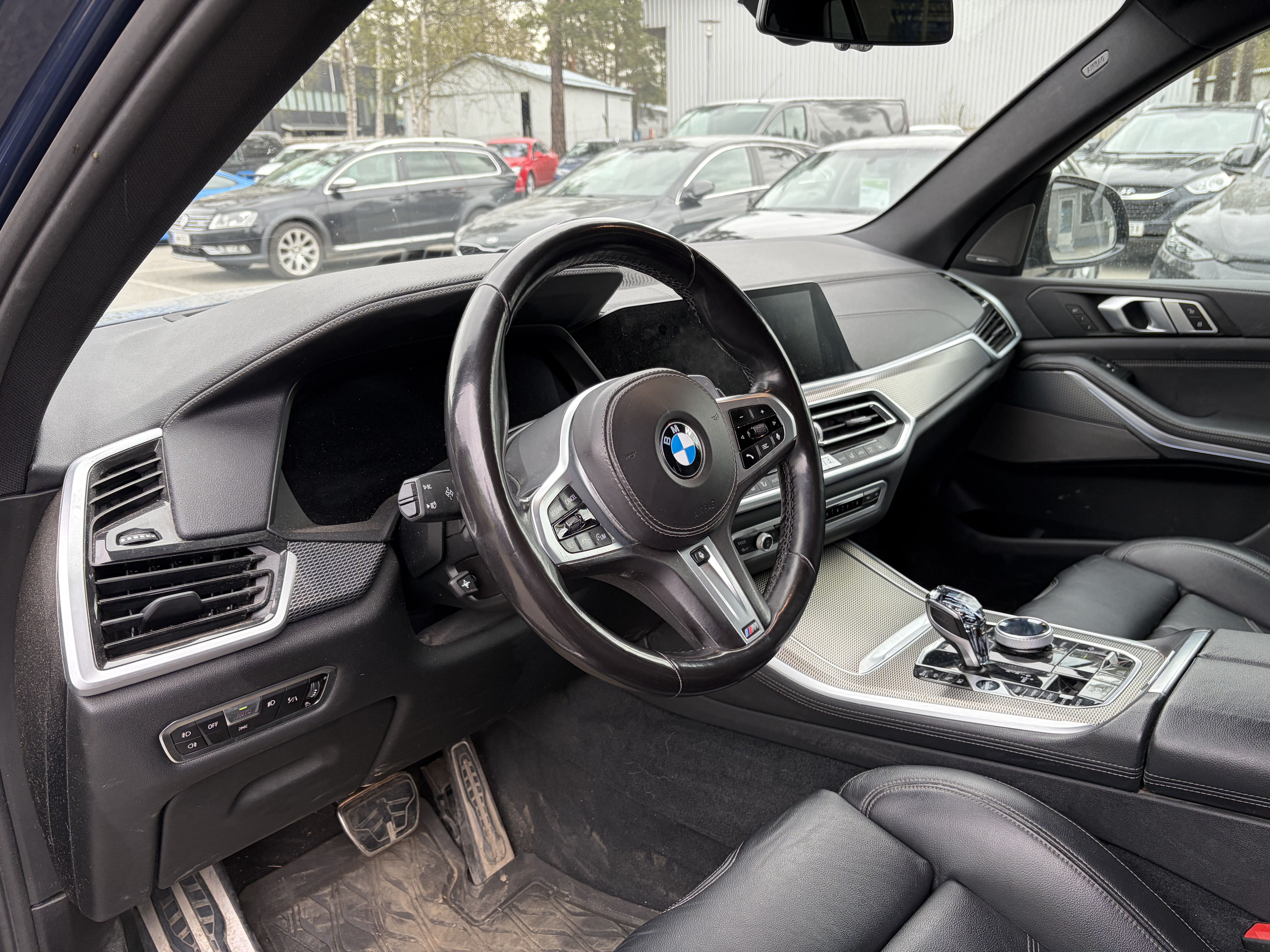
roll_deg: +2.4
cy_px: 476
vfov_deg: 53.1
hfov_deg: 67.3
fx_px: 954
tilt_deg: -18.7
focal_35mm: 26
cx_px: 635
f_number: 1.6
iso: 64
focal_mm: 5.96
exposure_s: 1/121
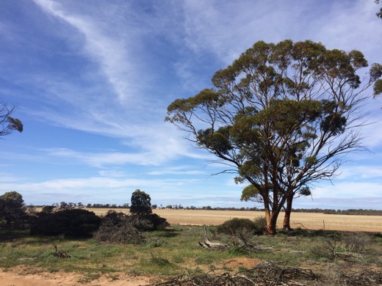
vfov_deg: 48.2
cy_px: 143
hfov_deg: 61.7
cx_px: 191
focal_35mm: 29
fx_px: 320
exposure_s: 1/2933
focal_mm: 4.15
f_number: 2.2
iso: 32
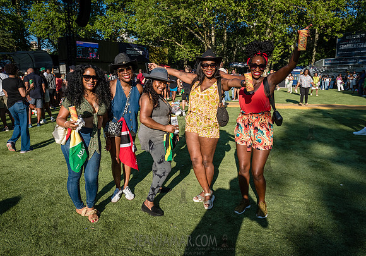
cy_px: 120
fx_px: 272
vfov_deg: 50.3
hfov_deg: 67.7
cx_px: 168
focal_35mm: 26
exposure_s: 1/2000
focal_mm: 24
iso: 400
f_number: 4.5
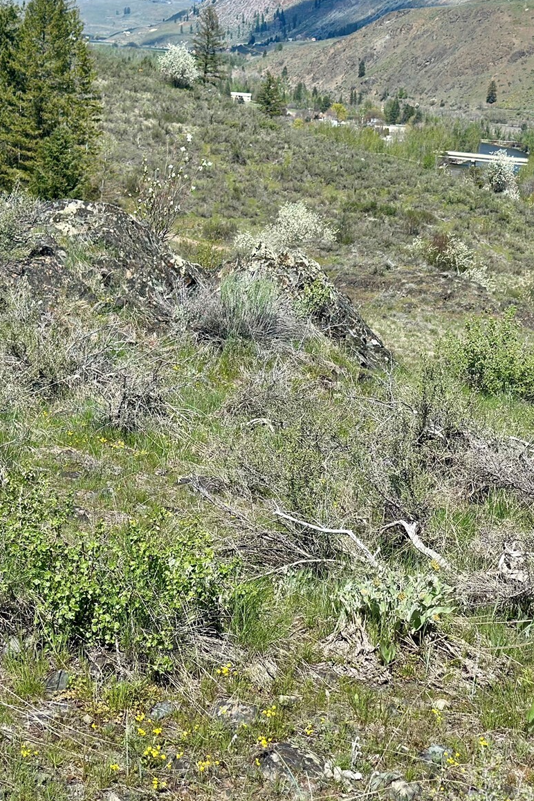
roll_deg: -3.9
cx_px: 320
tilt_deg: -12.4
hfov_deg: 19.7
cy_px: 402
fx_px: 1535
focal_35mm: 69
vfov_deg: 29.2
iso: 80
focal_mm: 6.86
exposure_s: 1/4566
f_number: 1.78
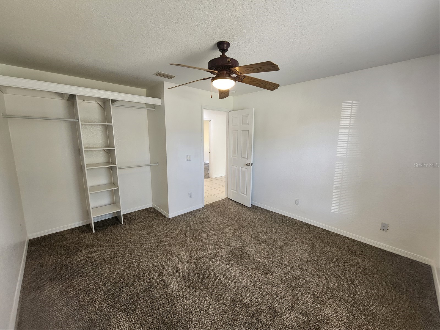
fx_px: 165
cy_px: 165
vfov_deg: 89.9
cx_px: 220
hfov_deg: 106.2
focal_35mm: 13
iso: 250
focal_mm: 2.2
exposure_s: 1/60
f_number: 2.2
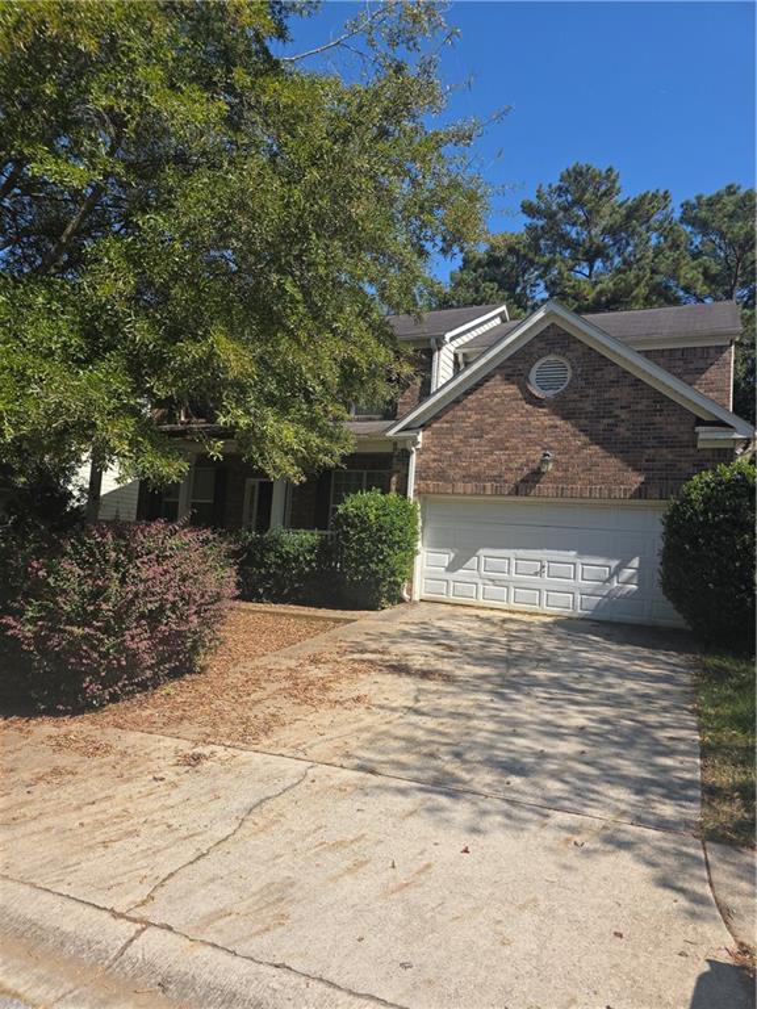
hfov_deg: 58.9
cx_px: 378
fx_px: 671
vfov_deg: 73.9
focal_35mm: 23
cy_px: 504
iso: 12
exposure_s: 1/622
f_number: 1.7
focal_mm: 6.3
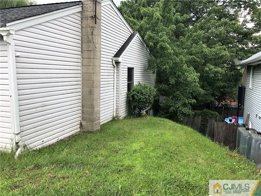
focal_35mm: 28
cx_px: 130
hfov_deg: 63.4
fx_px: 211
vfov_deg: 49.7
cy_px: 98
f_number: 1.8
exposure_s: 1/383
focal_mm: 3.99
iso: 20
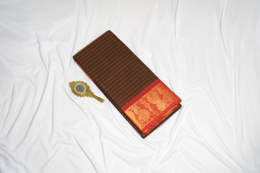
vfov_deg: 27.0
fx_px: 361
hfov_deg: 39.6
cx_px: 130
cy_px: 86
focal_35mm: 50
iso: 1000
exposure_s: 1/250
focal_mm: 50
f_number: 3.2
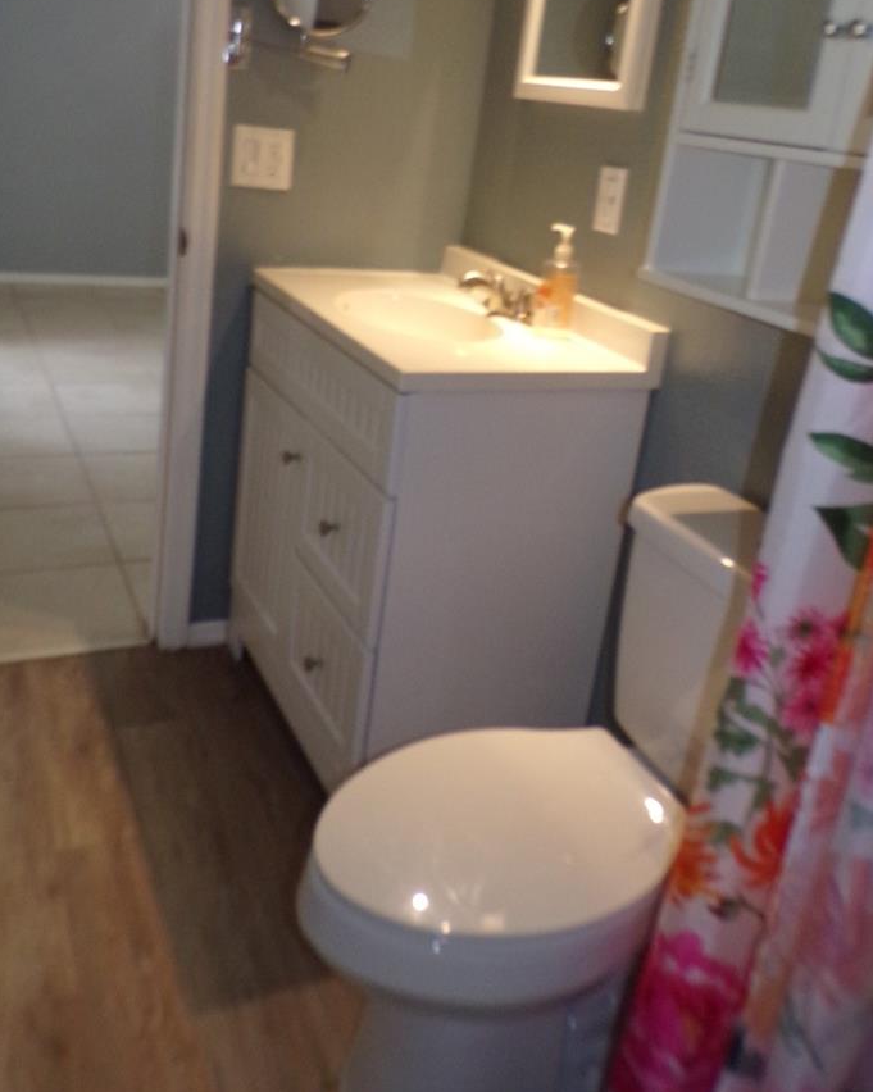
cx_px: 467
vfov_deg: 53.6
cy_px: 401
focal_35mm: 33
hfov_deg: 44.5
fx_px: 1066
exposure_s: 1/34
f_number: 3
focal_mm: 4.3
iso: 200
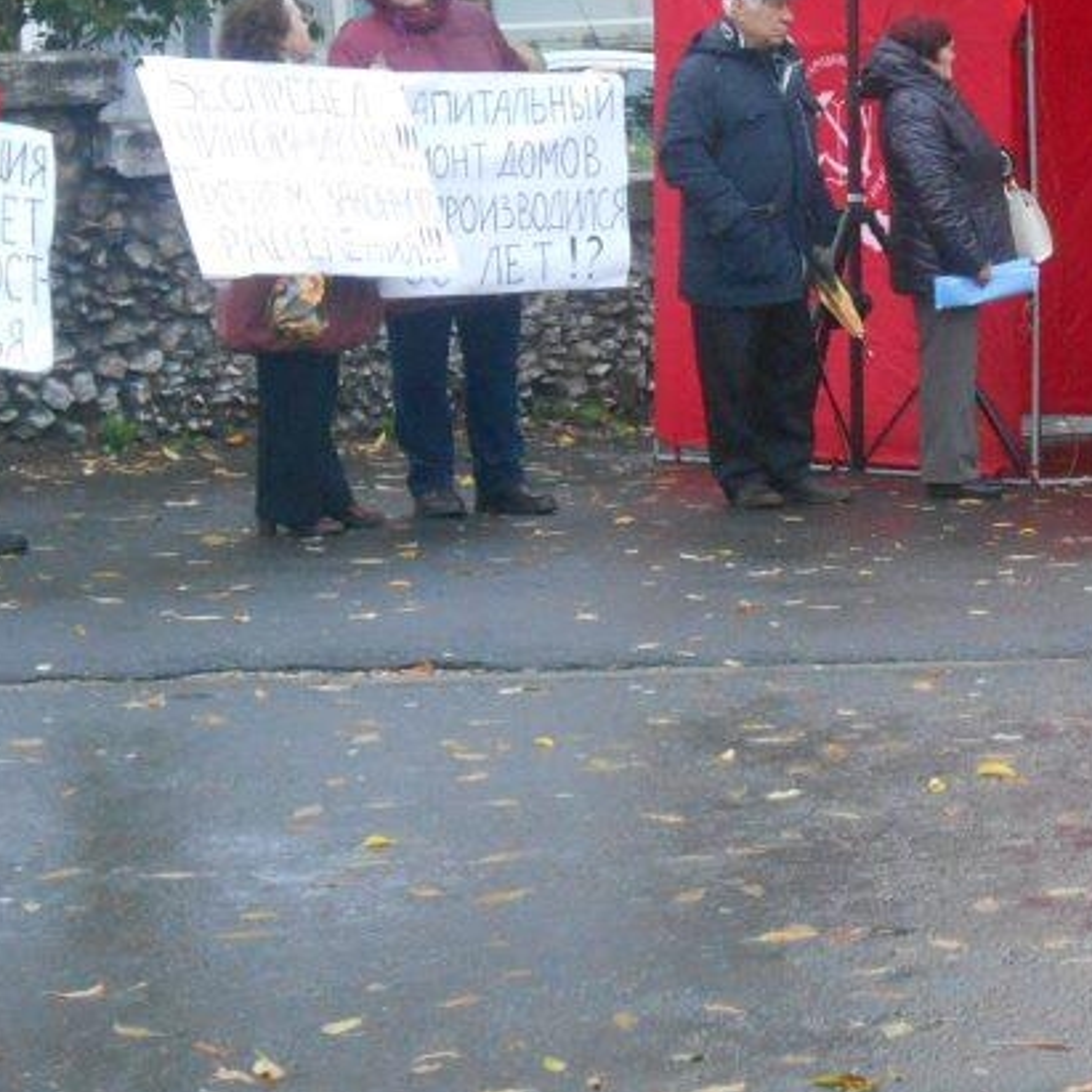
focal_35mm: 108
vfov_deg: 16.1
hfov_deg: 15.8
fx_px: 3855
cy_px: 327
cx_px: 1127
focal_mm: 8.8
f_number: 4.8
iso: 500
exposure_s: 1/60
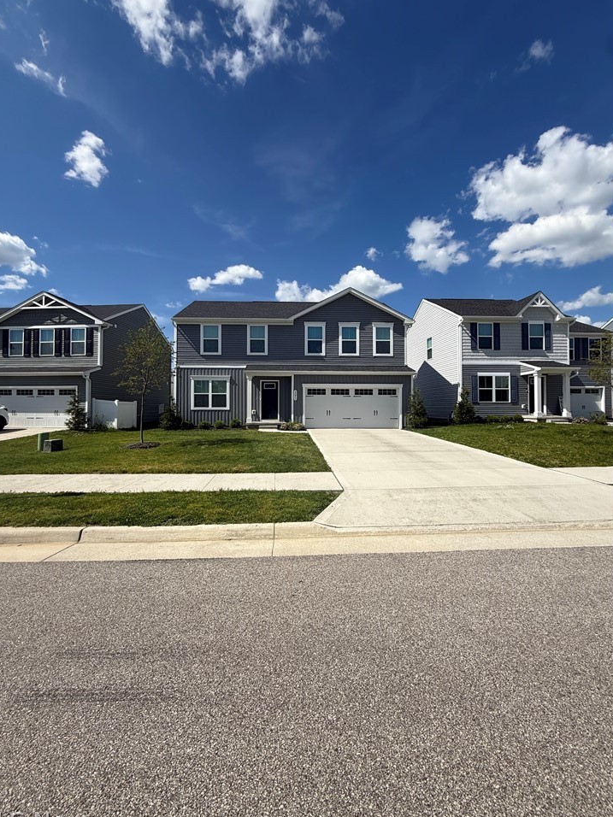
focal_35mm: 15
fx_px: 354
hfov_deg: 81.7
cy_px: 403
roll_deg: +0.9
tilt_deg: +3.0
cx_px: 297
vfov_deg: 98.2
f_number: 2.2
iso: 50
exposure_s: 1/3663
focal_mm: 2.22
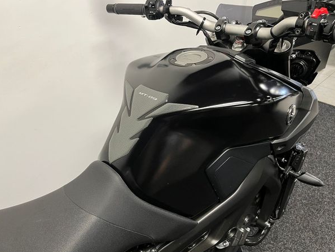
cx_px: 161
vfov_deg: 49.8
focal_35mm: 28
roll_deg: +2.9
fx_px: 271
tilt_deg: -34.1
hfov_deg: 63.4
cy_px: 133
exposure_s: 1/50
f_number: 1.6
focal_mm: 5.1
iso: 125
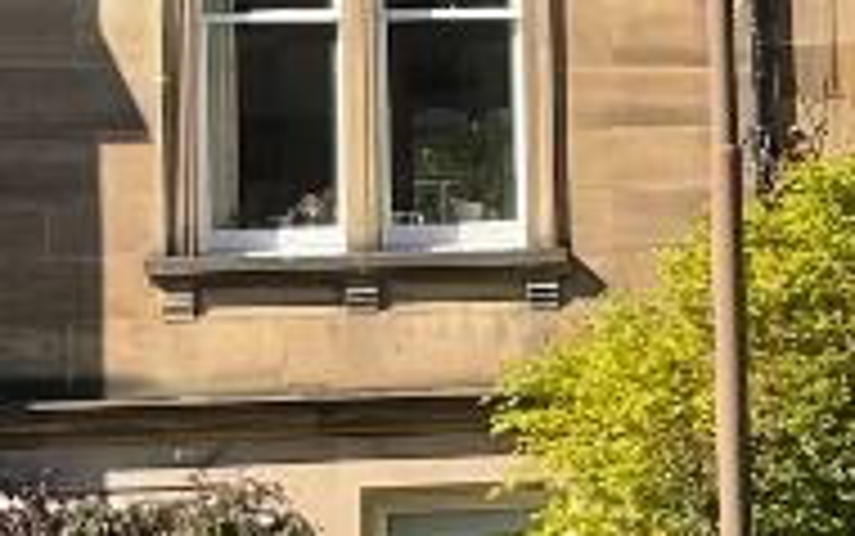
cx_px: 1656
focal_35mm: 166
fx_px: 3870
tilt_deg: +4.3
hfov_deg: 11.5
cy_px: 216
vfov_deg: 7.9
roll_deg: +2.4
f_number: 1.8
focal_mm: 3
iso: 16
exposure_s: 1/1311
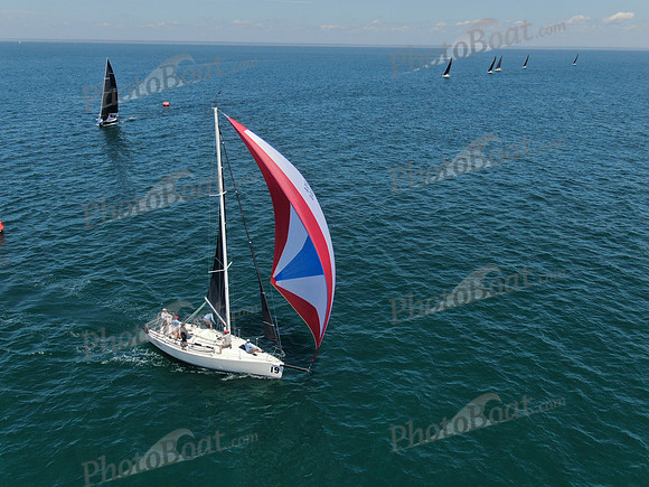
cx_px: 324
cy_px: 244
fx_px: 544
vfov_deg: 48.2
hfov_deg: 61.7
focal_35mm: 29
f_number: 3
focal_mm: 5
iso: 100
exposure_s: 1/1600
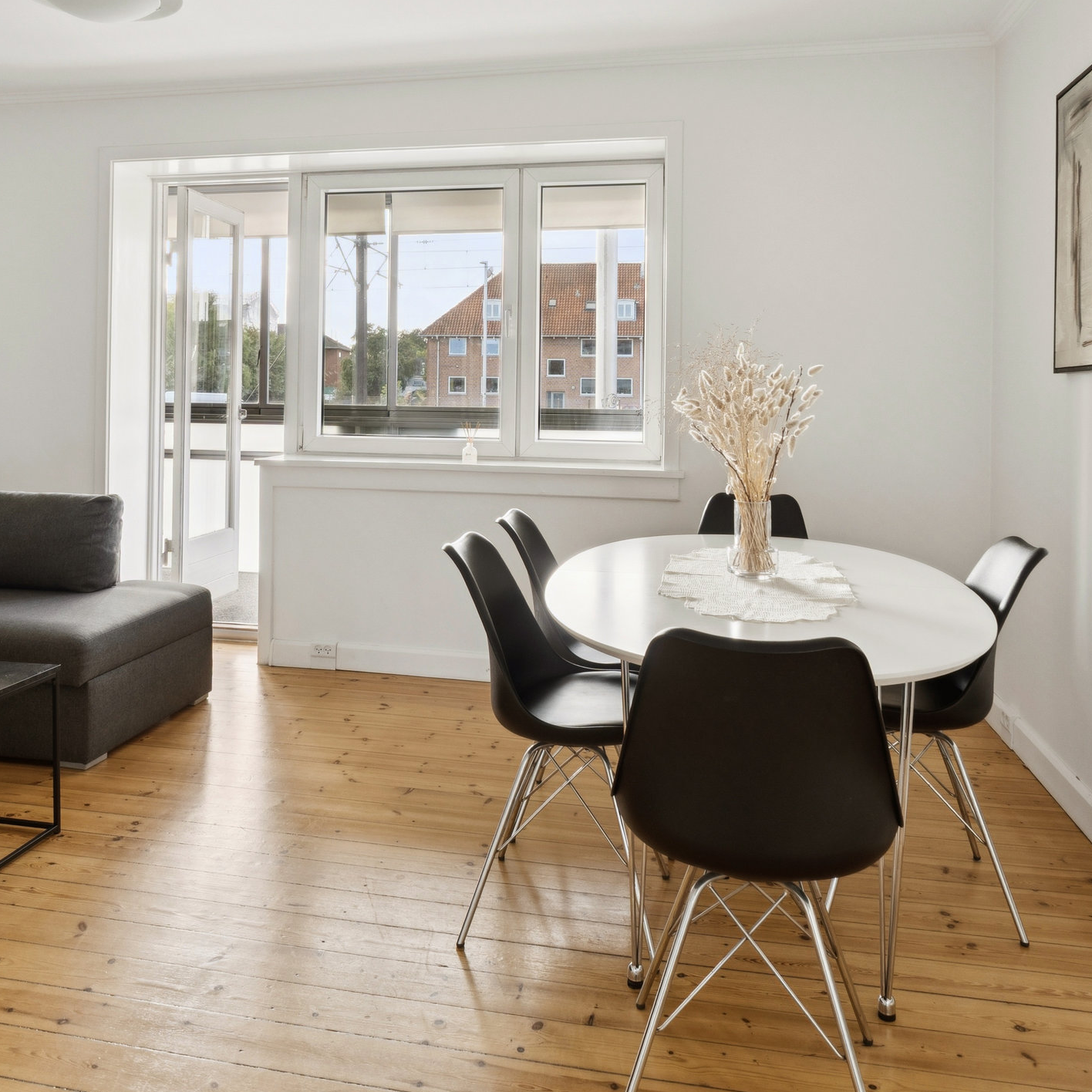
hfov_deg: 56.6
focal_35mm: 28
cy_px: 338
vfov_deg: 55.2
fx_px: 1012
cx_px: 506
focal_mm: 10.5
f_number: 8
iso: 200
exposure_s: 1/25
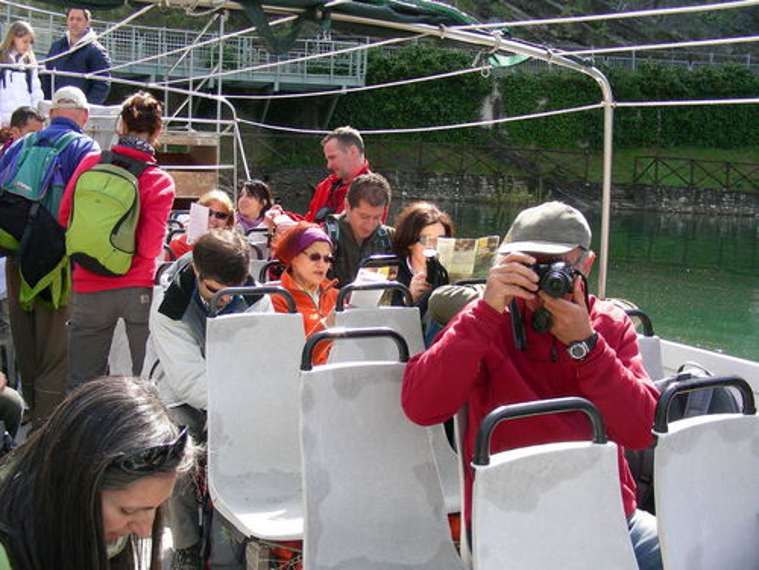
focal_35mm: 38
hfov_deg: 49.0
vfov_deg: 37.7
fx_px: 833
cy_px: 285
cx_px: 380
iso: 50
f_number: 4
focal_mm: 6.3
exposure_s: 1/163
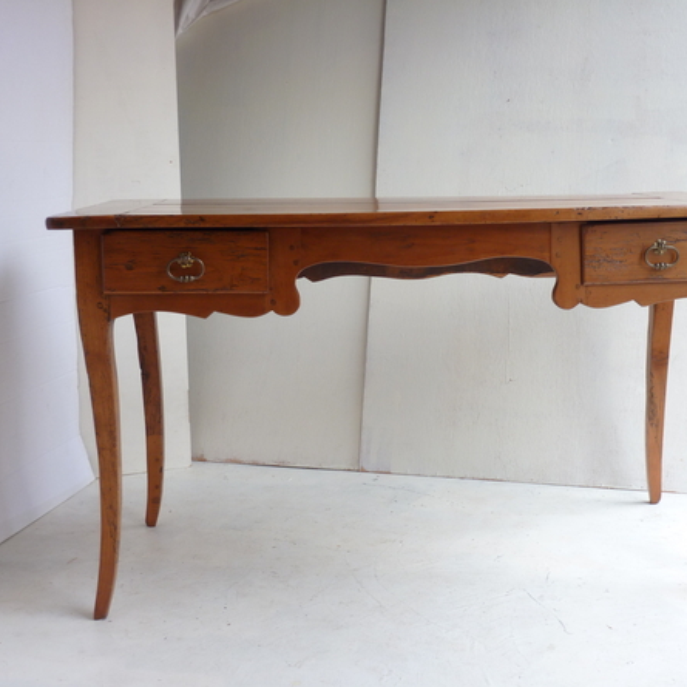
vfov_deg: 34.0
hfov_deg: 33.9
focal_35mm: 50
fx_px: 1123
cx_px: 417
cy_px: 344
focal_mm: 6.9
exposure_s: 1/30
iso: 80
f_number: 3.7
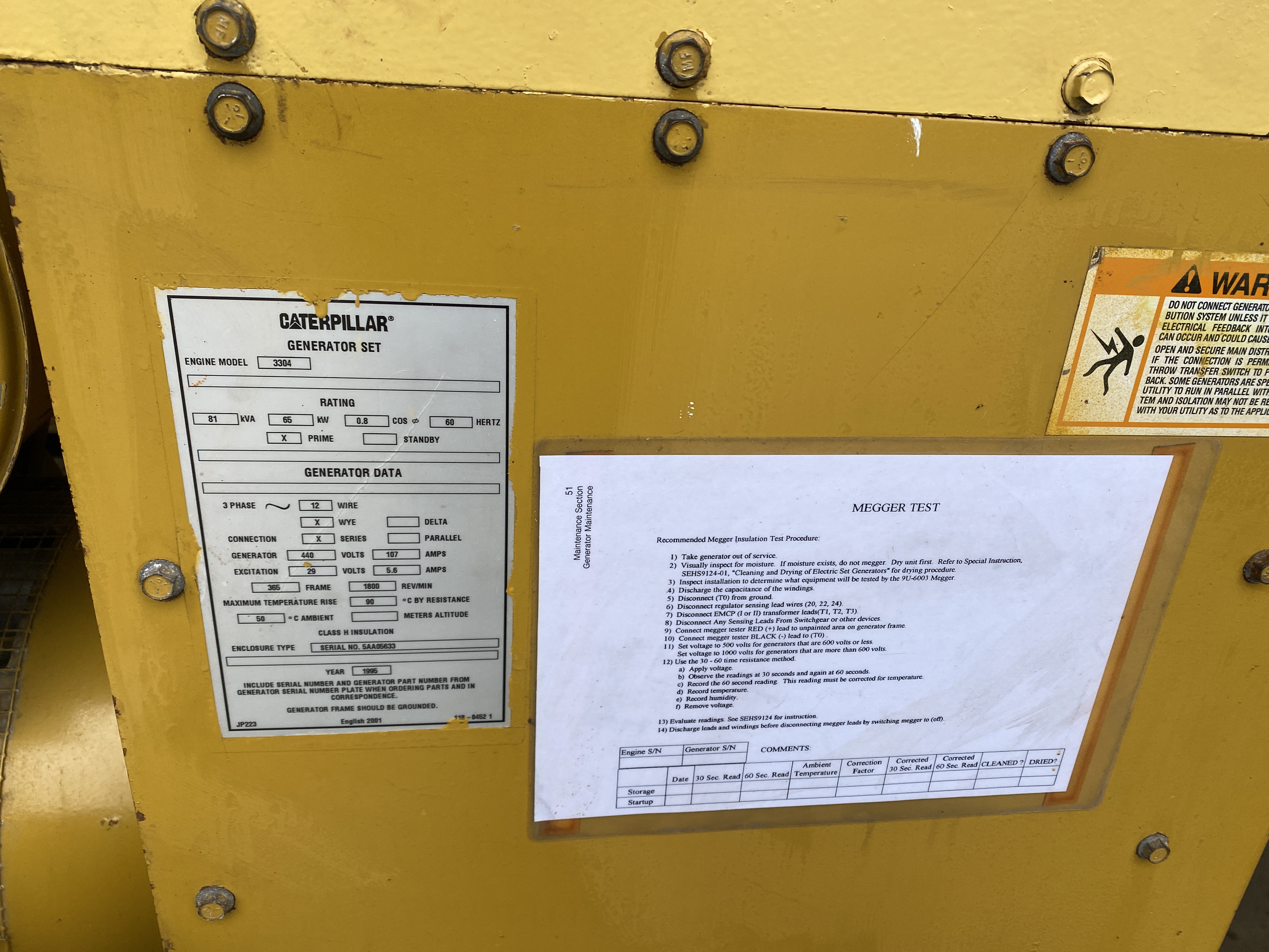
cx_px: 634
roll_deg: -3.8
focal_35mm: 26
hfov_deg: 67.3
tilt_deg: -25.6
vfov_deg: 53.1
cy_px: 476
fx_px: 953
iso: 64
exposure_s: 1/100
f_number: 1.8
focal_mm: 4.25
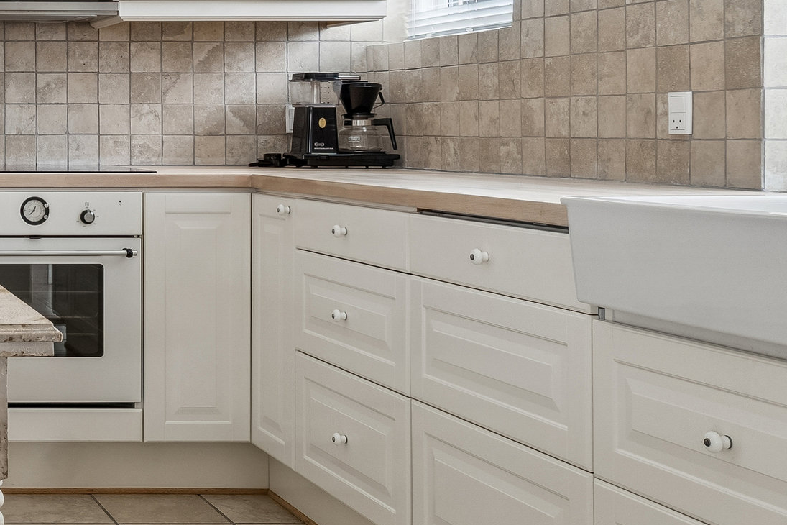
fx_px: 1392
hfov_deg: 27.1
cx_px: -205
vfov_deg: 21.1
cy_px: 114
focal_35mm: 64
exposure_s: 1/2.5
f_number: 8
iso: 200
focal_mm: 15.5
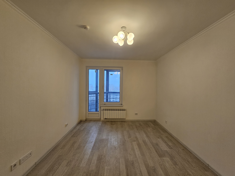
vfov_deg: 89.9
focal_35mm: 13
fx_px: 88
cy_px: 88
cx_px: 118
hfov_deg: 106.2
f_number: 2.2
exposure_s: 1/70.8
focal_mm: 2.2
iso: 64
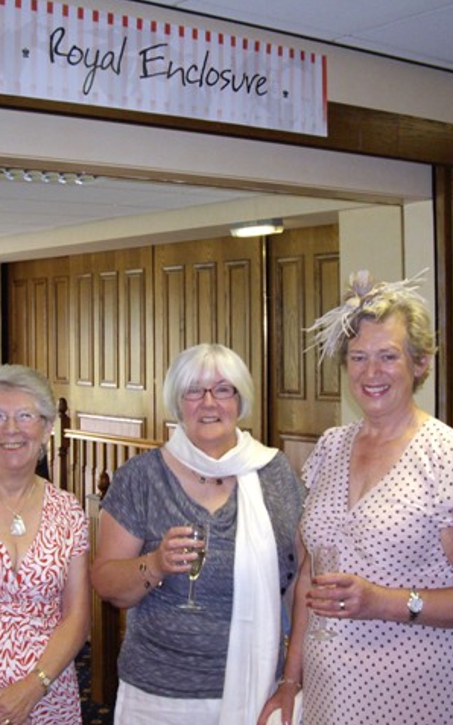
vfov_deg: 37.5
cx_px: 179
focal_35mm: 54
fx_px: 1067
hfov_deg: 23.9
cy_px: 362
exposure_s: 1/40
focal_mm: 7.9
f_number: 2.8
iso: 400
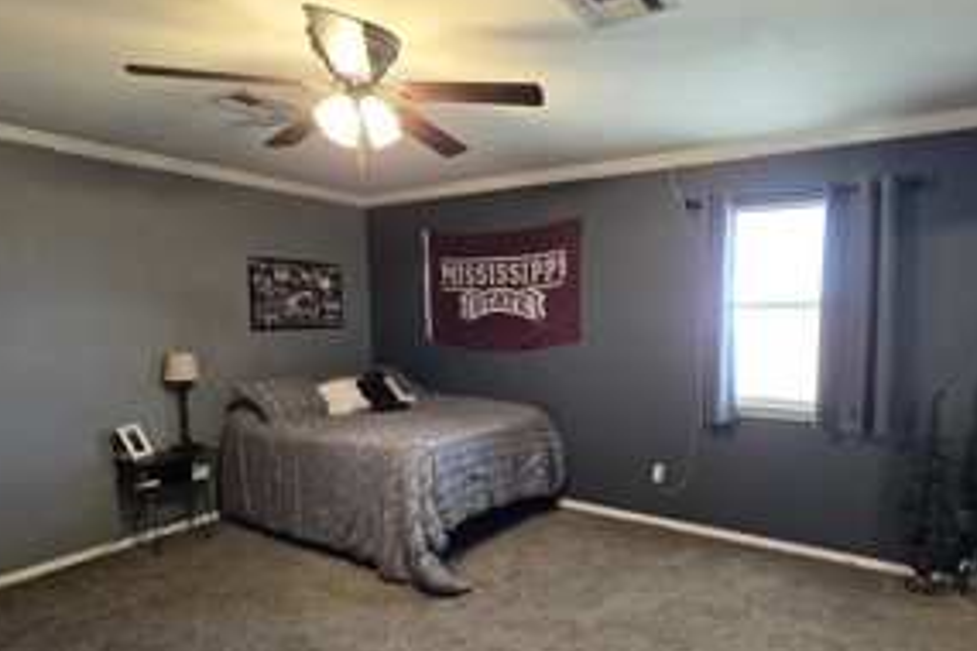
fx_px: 516
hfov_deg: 86.0
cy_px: 367
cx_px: 576
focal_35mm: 19
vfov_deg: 64.3
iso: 400
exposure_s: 1/60
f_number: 2.2
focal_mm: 2.2
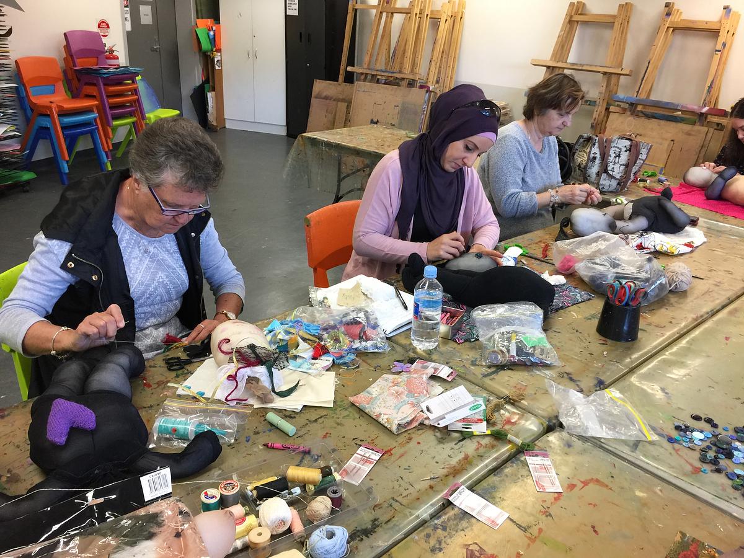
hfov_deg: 61.7
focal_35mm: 29
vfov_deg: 48.2
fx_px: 623
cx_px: 372
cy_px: 279
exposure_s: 1/33
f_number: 2.2
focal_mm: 4.15
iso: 50
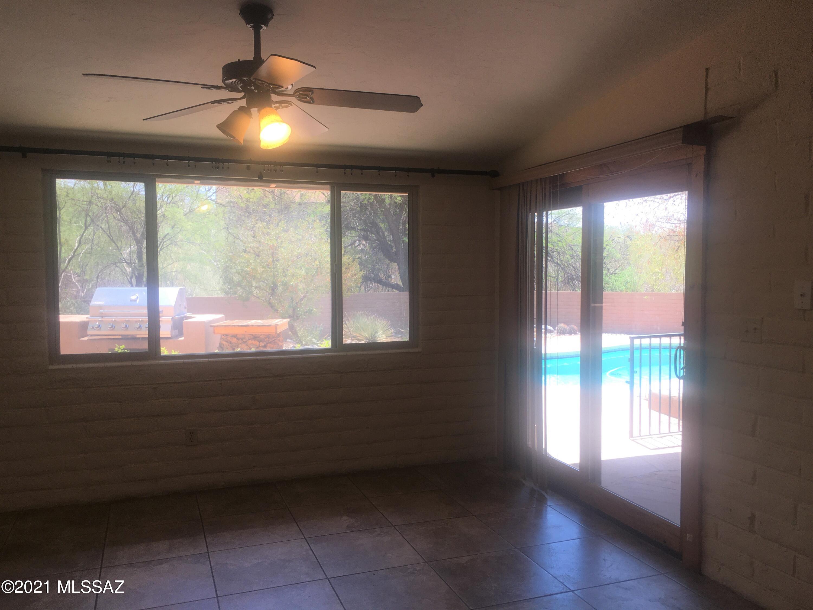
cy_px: 305
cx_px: 406
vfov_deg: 48.2
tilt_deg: -4.6
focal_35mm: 29
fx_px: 681
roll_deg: +0.0
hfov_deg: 61.7
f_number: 2.2
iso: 25
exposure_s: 1/165
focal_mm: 4.15
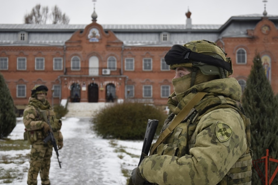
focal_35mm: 80
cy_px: 97
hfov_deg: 25.4
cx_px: 137
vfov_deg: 17.1
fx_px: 618
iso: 400
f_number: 5
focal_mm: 50
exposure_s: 1/60
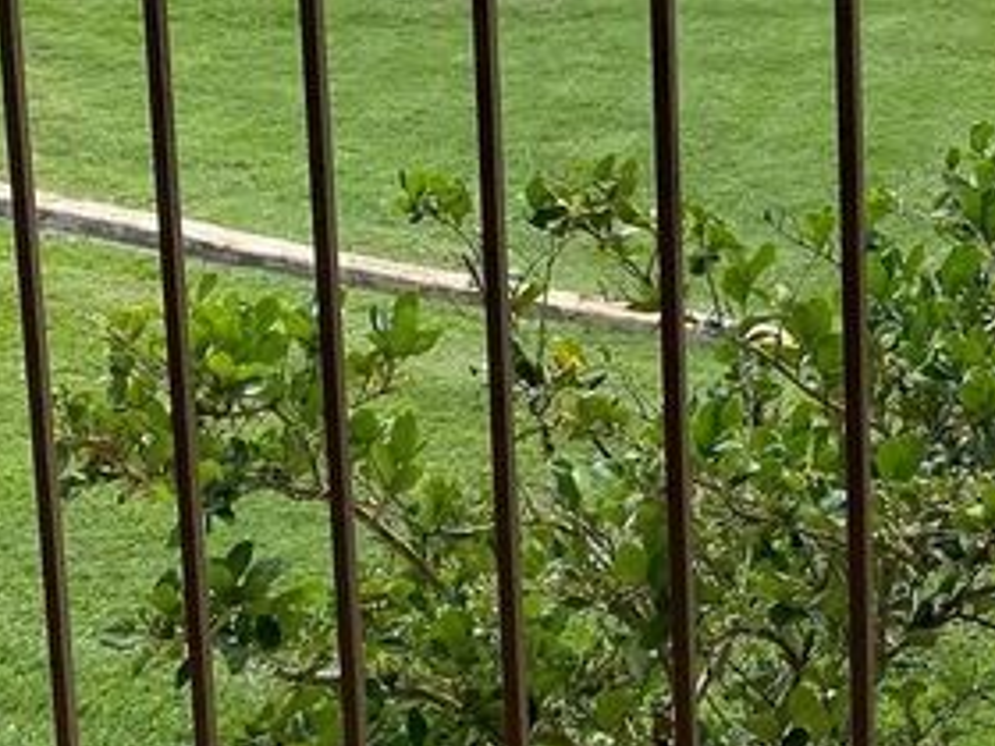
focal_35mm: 95
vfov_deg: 14.4
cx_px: 1105
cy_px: -409
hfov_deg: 19.7
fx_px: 2731
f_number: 1.8
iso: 32
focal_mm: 4.25
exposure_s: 1/1316
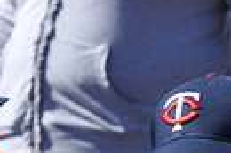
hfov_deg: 6.4
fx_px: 2004
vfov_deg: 4.3
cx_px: 501
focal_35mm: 313
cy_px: 276
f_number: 5
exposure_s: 1/800
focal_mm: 70
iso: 200
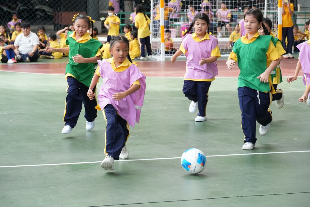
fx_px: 917
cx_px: 155
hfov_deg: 19.2
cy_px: 104
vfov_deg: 12.9
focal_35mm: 106
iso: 1250
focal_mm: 71
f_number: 5.6
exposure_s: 1/500
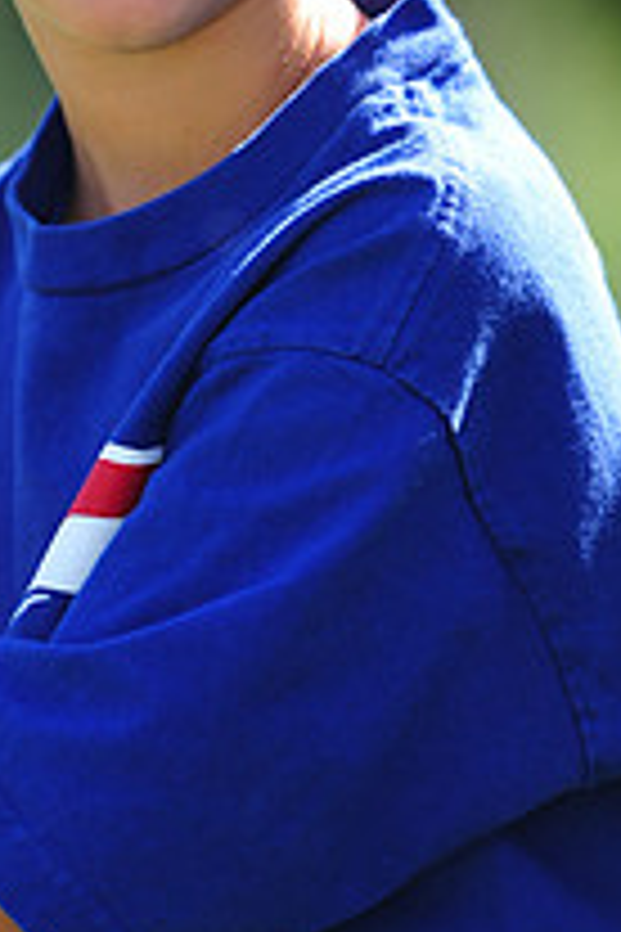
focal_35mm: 560
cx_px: -45
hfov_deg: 2.5
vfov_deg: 3.7
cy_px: -189
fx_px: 14489
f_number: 4.5
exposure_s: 1/500
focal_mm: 200
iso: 200
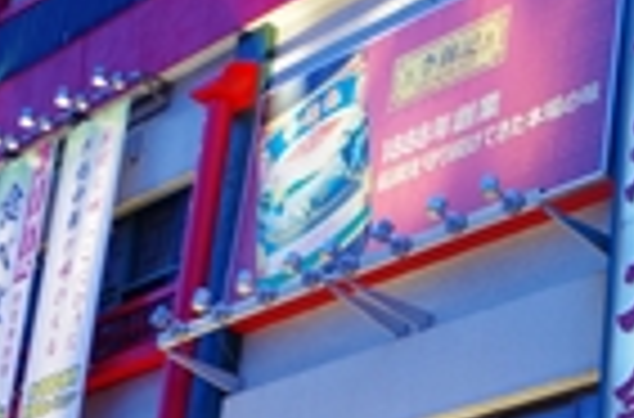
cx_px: 744
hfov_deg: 18.6
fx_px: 1843
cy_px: 589
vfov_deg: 12.4
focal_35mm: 105
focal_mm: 20
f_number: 4
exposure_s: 1/40
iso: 400
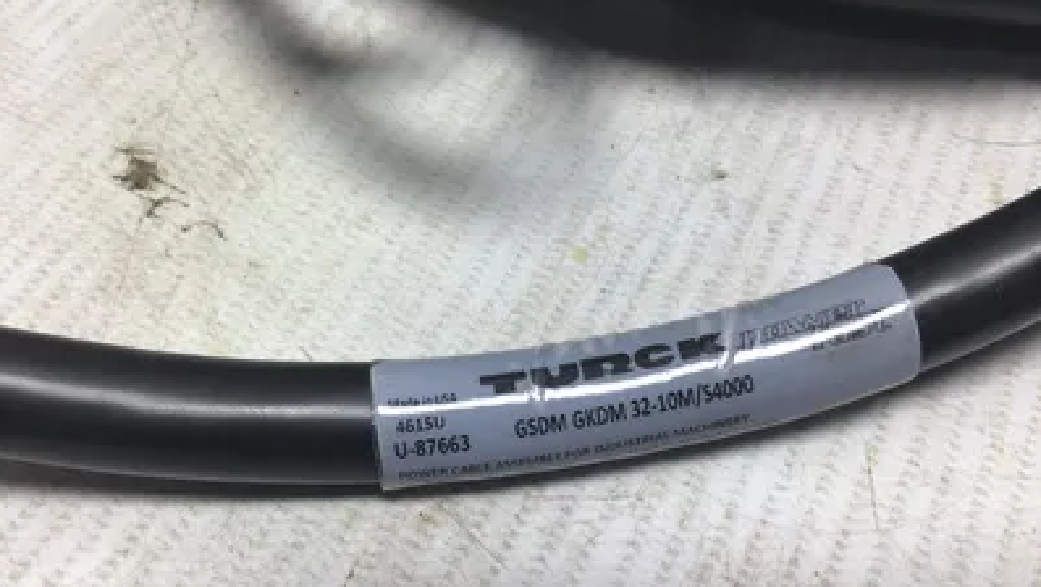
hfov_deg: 58.0
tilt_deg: -57.2
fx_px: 939
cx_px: 522
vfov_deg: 34.7
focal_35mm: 34
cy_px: 273
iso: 25
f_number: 2.4
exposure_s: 1/120
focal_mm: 3.3
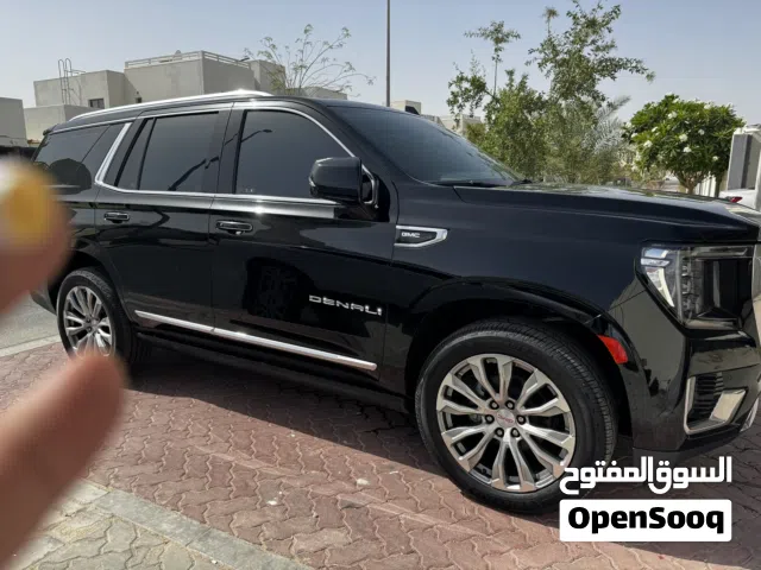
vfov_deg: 56.8
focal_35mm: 24
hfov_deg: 71.6
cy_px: 285
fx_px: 528
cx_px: 380
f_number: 1.78
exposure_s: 1/3096
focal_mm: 6.76
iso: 80
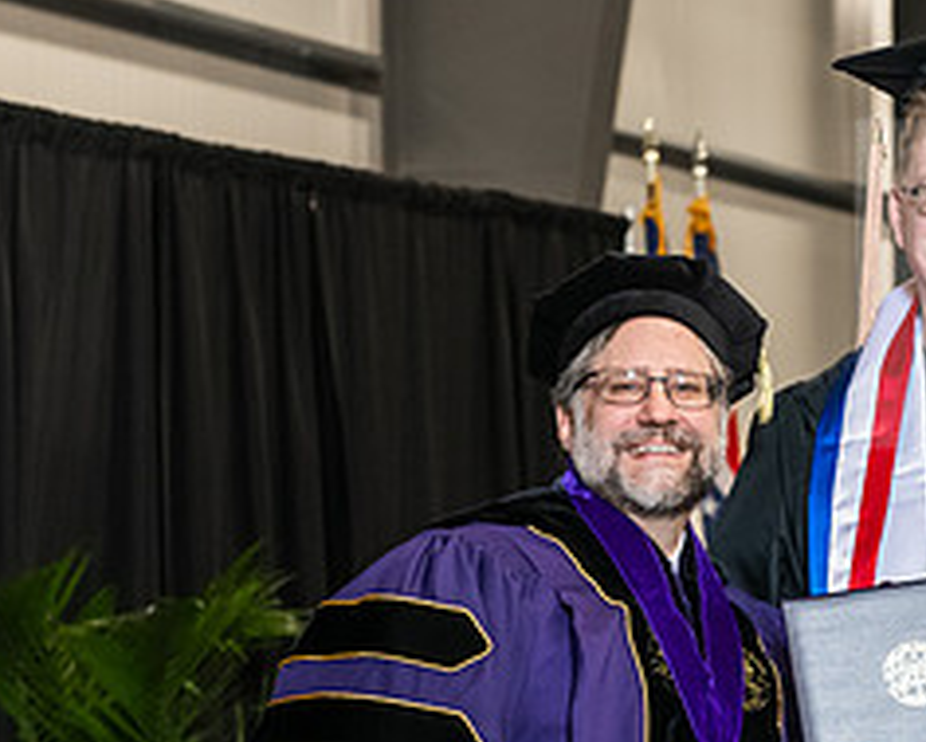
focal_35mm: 143
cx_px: 738
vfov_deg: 10.8
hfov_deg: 13.4
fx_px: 3921
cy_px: 595
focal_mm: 62
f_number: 5
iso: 2500
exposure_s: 1/200
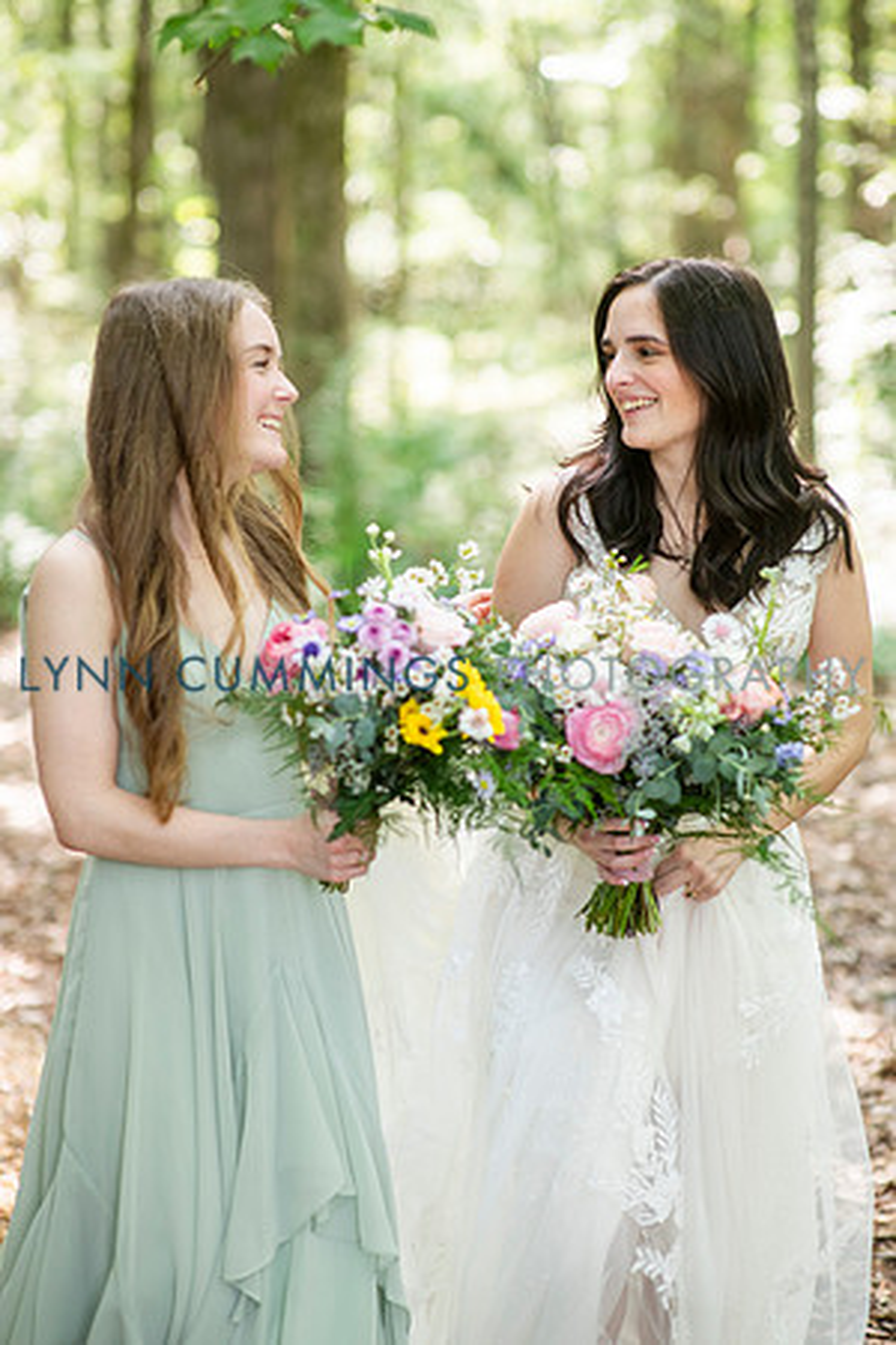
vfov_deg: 23.9
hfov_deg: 16.1
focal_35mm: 85
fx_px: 3173
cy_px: 672
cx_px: 448
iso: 320
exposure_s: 1/400
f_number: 2.2
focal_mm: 85
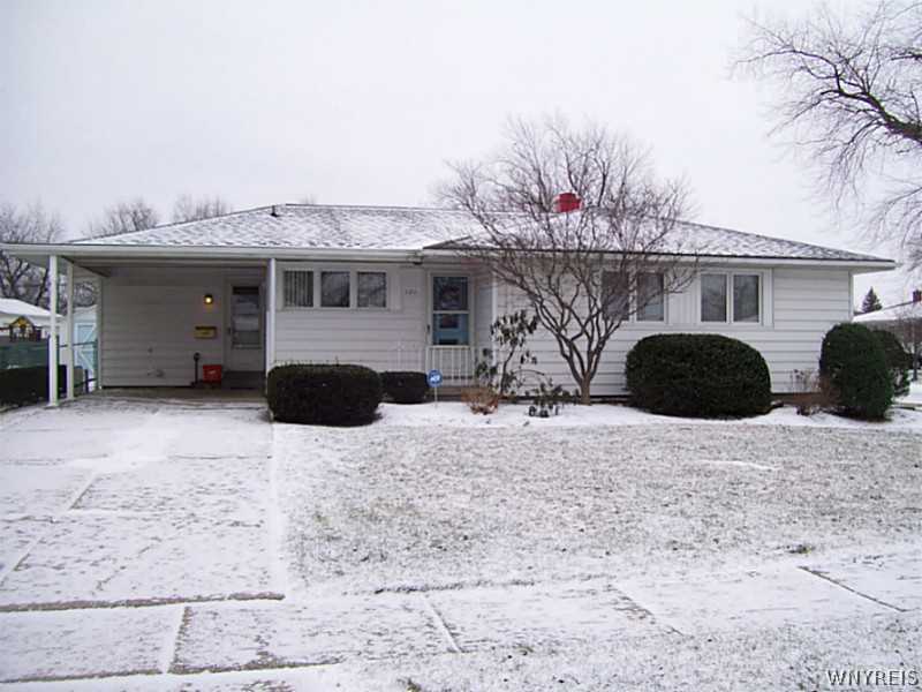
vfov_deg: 39.7
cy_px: 346
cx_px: 461
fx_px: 959
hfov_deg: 51.4
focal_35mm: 36
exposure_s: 1/640
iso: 80
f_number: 2.7
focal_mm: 6
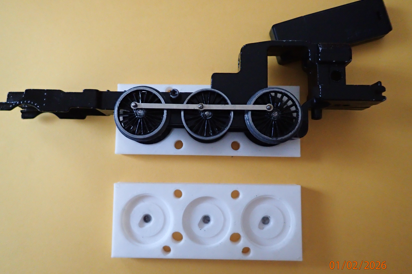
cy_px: 138
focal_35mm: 27
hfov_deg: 67.4
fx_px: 309
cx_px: 198
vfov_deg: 47.9
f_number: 2
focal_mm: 4.5
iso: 640
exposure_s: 1/30
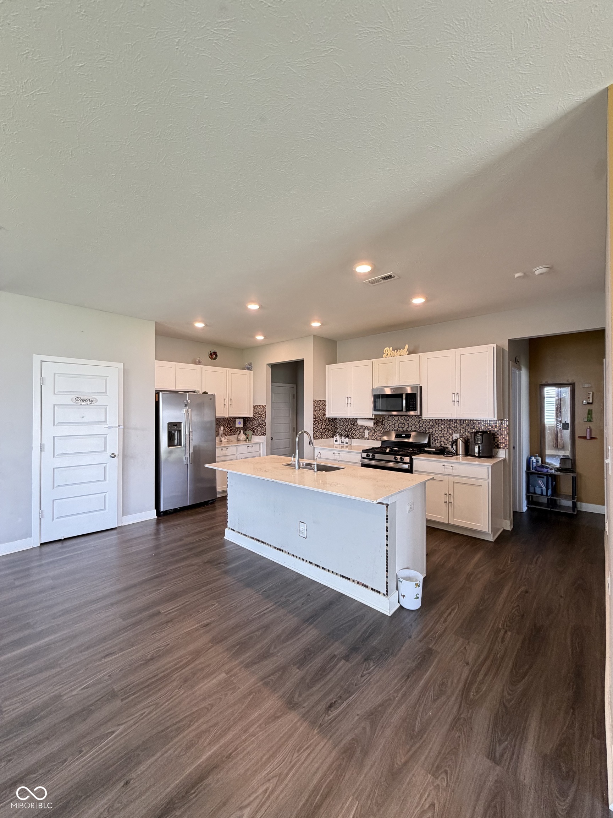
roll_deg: -0.5
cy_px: 409
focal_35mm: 14
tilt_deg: +0.6
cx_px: 306
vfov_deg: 102.1
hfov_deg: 85.7
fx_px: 331
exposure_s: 1/60
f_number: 2.2
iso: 200
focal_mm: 2.22
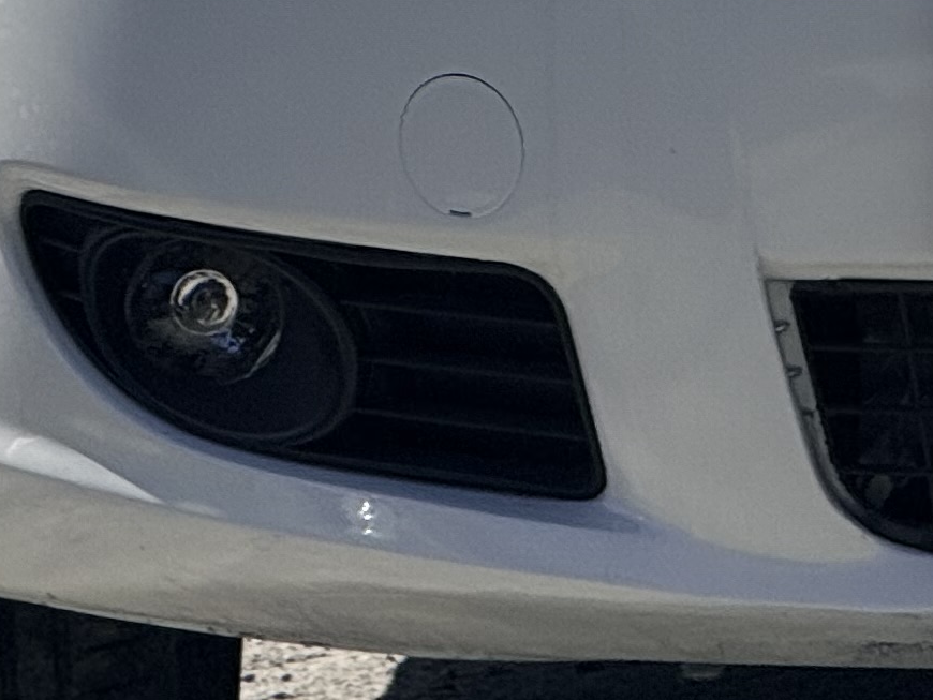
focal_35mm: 556
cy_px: -625
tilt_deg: -3.2
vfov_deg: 2.7
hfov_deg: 3.5
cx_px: 1480
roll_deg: -0.3
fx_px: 14990
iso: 64
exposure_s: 1/2817
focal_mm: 15.66
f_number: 2.8
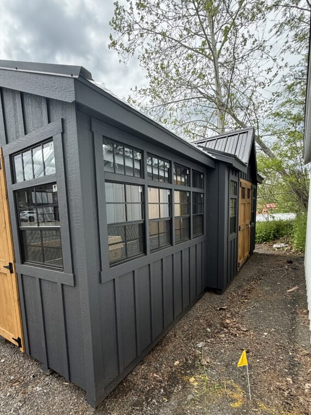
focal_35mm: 19
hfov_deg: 66.6
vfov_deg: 83.8
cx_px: 101
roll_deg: +3.0
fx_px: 228
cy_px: 245
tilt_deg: -6.8
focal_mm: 2.22
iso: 64
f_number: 2.2
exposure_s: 1/701
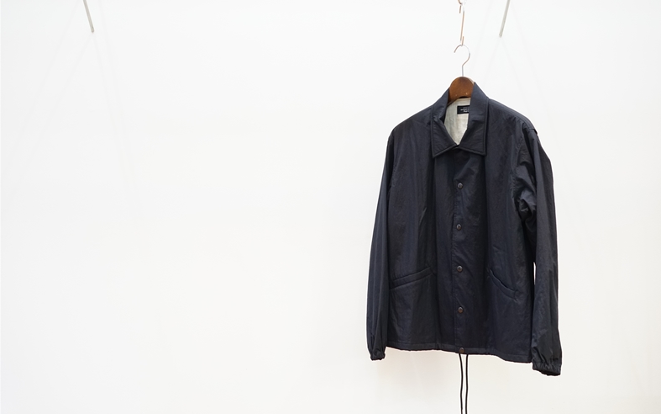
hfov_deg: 35.7
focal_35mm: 57
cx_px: 335
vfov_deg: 22.8
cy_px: 209
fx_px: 1027
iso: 1600
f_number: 4
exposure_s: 1/60
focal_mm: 55
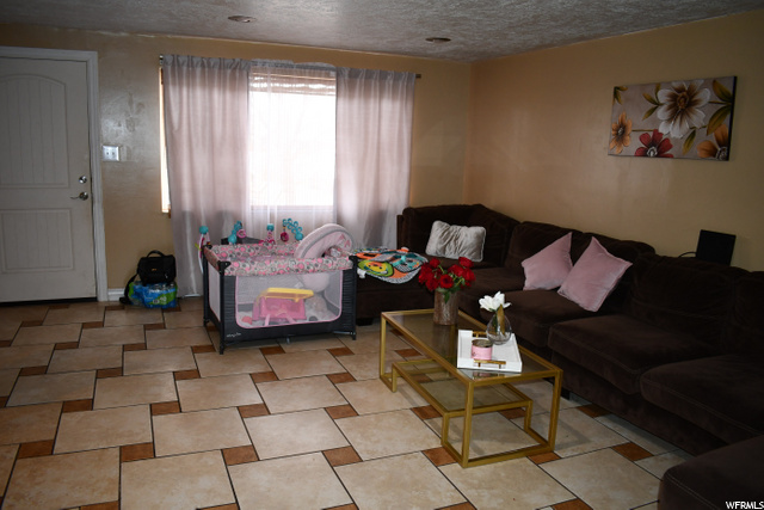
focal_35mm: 27
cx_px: 382
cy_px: 255
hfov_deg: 67.4
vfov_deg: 48.0
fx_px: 573
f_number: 3.5
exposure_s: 1/60
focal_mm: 18
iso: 640
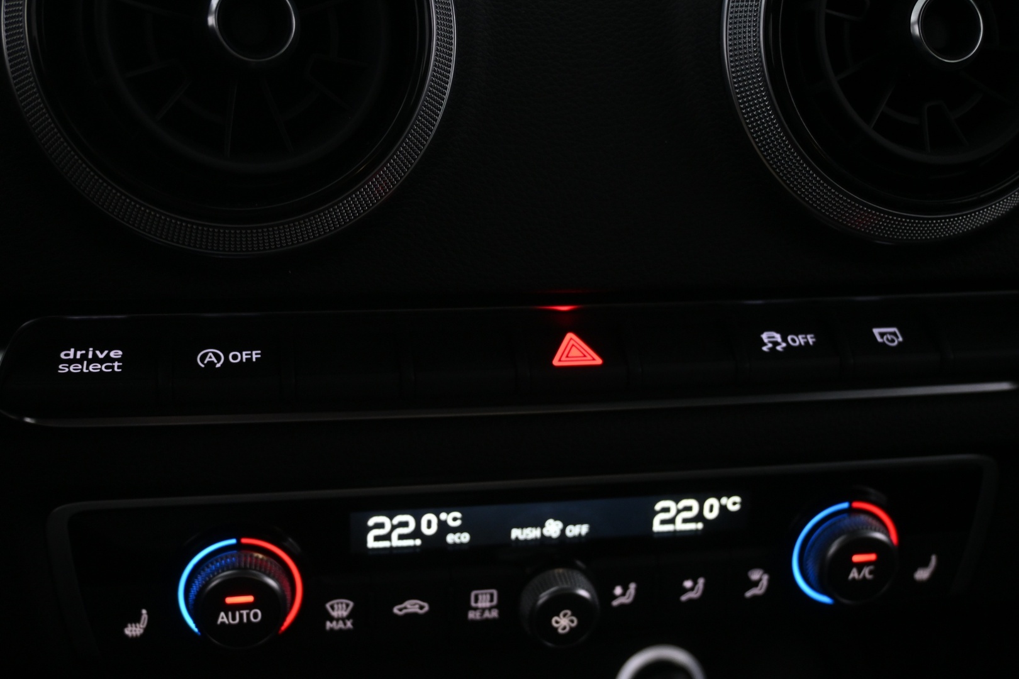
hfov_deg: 43.6
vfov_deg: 29.9
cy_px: 340
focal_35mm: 45
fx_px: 1274
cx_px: 510
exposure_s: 1/50
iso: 1400
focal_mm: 30
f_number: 4.8
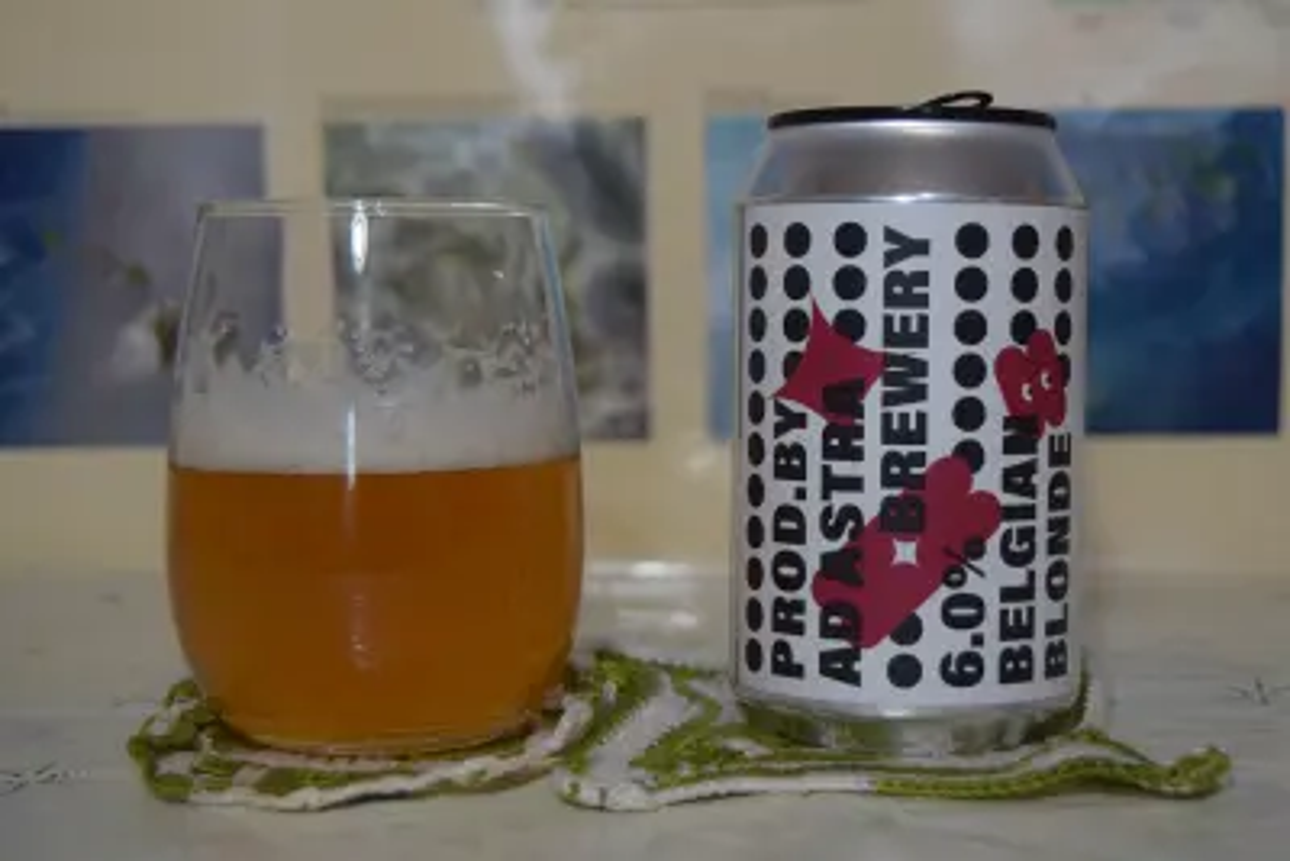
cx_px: 645
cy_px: 430
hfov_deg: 29.9
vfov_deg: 20.2
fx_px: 2419
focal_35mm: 68
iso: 560
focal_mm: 45
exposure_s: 1/60
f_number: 5.3
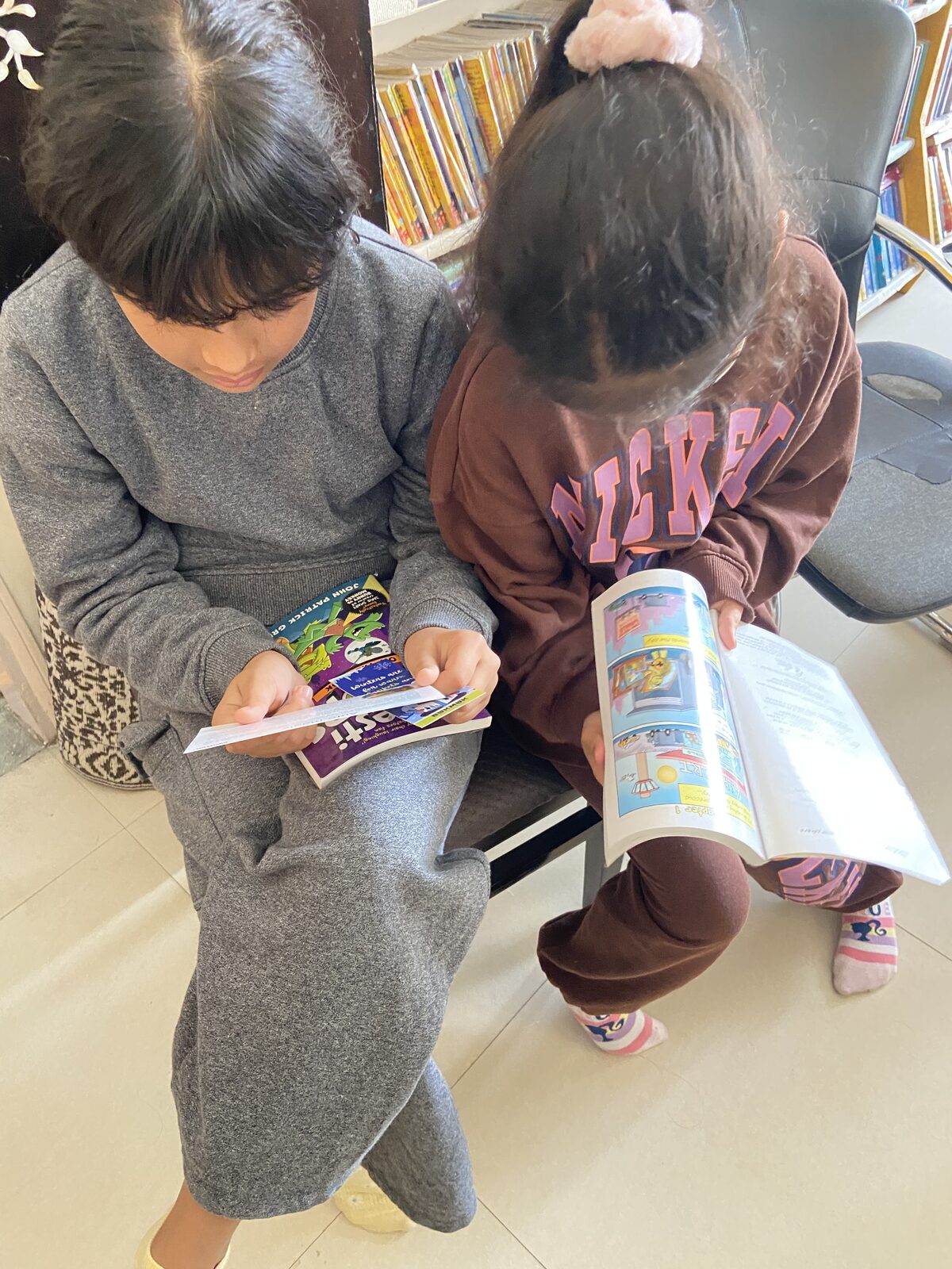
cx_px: 476
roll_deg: +3.6
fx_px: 953
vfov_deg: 67.3
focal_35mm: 26
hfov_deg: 53.1
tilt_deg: -44.8
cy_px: 634
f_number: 1.8
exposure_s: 1/33
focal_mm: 4.25
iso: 400
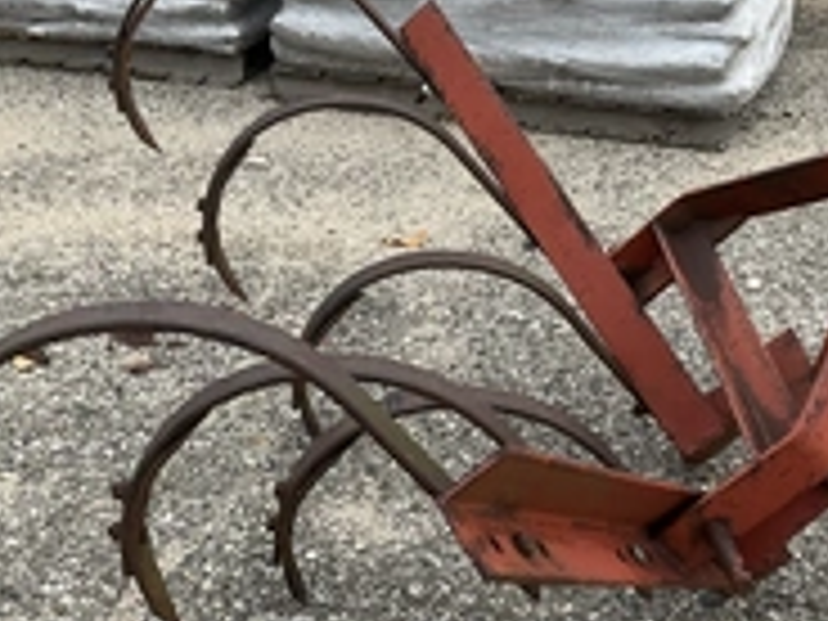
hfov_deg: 30.7
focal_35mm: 63
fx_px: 1507
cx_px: 410
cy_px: 464
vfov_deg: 23.1
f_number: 1.8
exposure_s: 1/122
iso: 64
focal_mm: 3
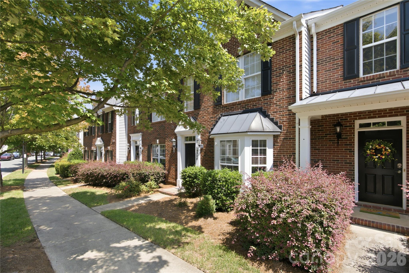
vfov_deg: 73.7
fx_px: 182
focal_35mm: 16
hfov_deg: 96.7
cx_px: 204
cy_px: 136
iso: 100
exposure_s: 1/100
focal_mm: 16
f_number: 7.1
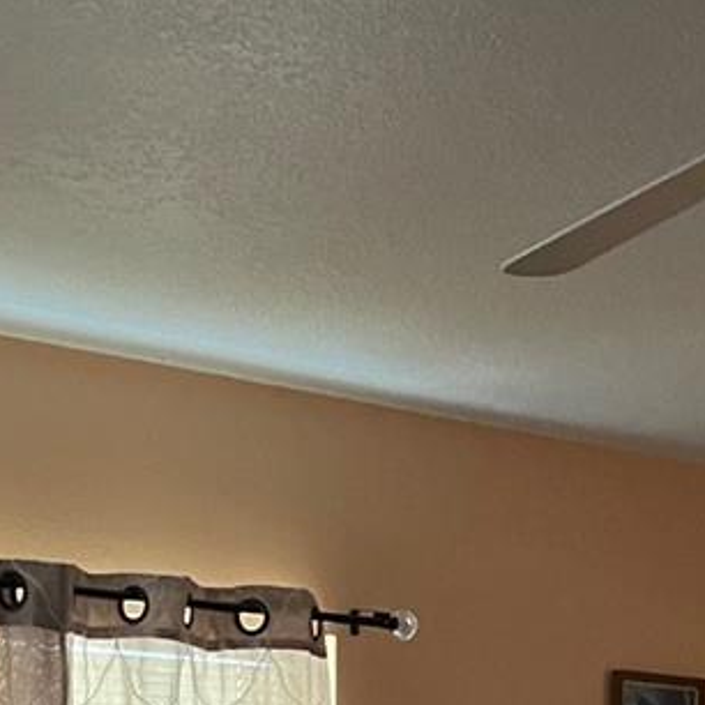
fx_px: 2074
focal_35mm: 90
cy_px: 1104
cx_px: 461
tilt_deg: -5.9
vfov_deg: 17.1
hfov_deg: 19.2
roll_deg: +0.7
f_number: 1.6
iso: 500
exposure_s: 1/30
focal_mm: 5.1
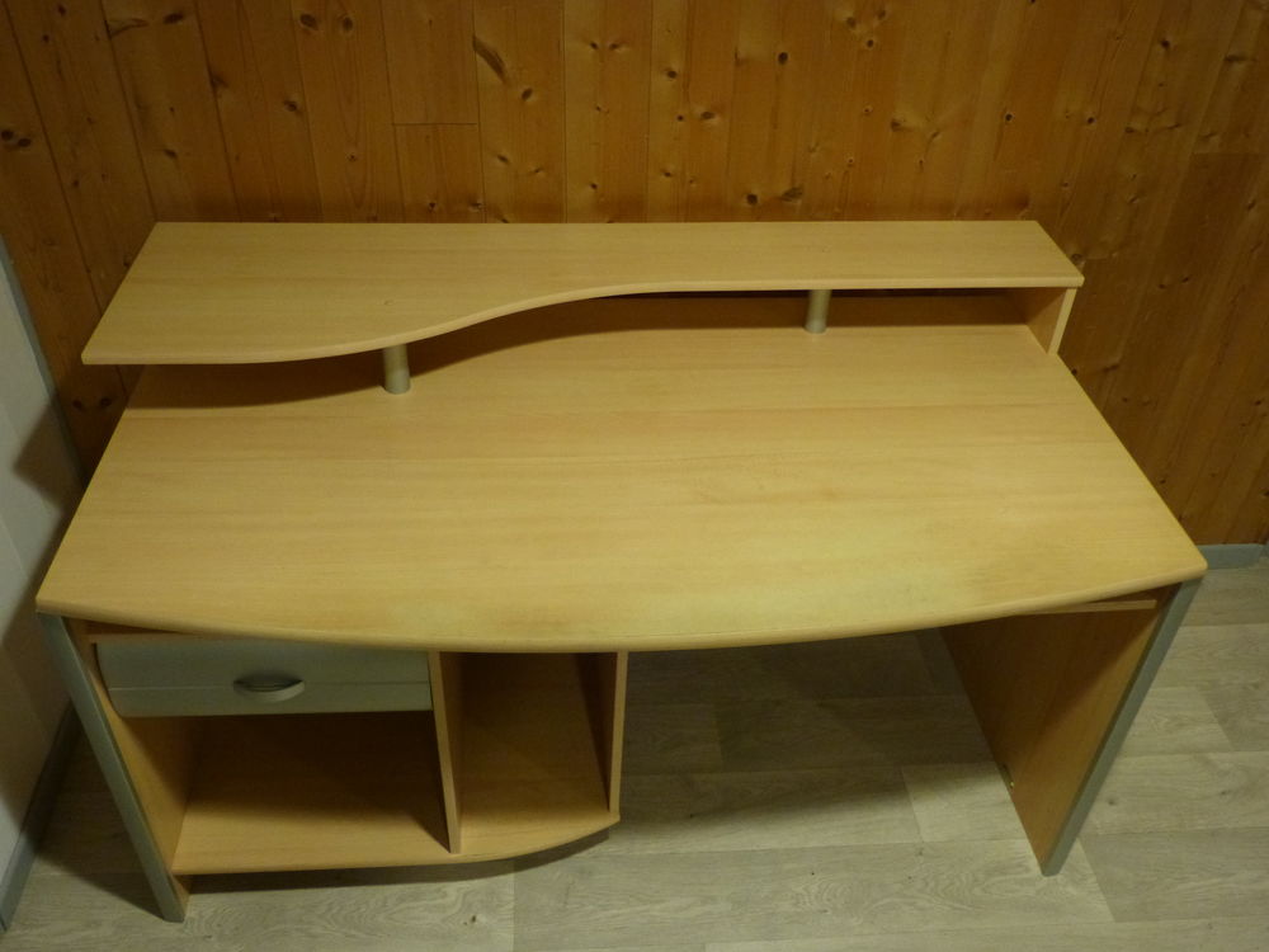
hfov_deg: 60.0
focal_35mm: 30
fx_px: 1100
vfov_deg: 46.8
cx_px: 634
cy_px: 476
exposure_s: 1/15
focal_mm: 5.3
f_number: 2.9
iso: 400
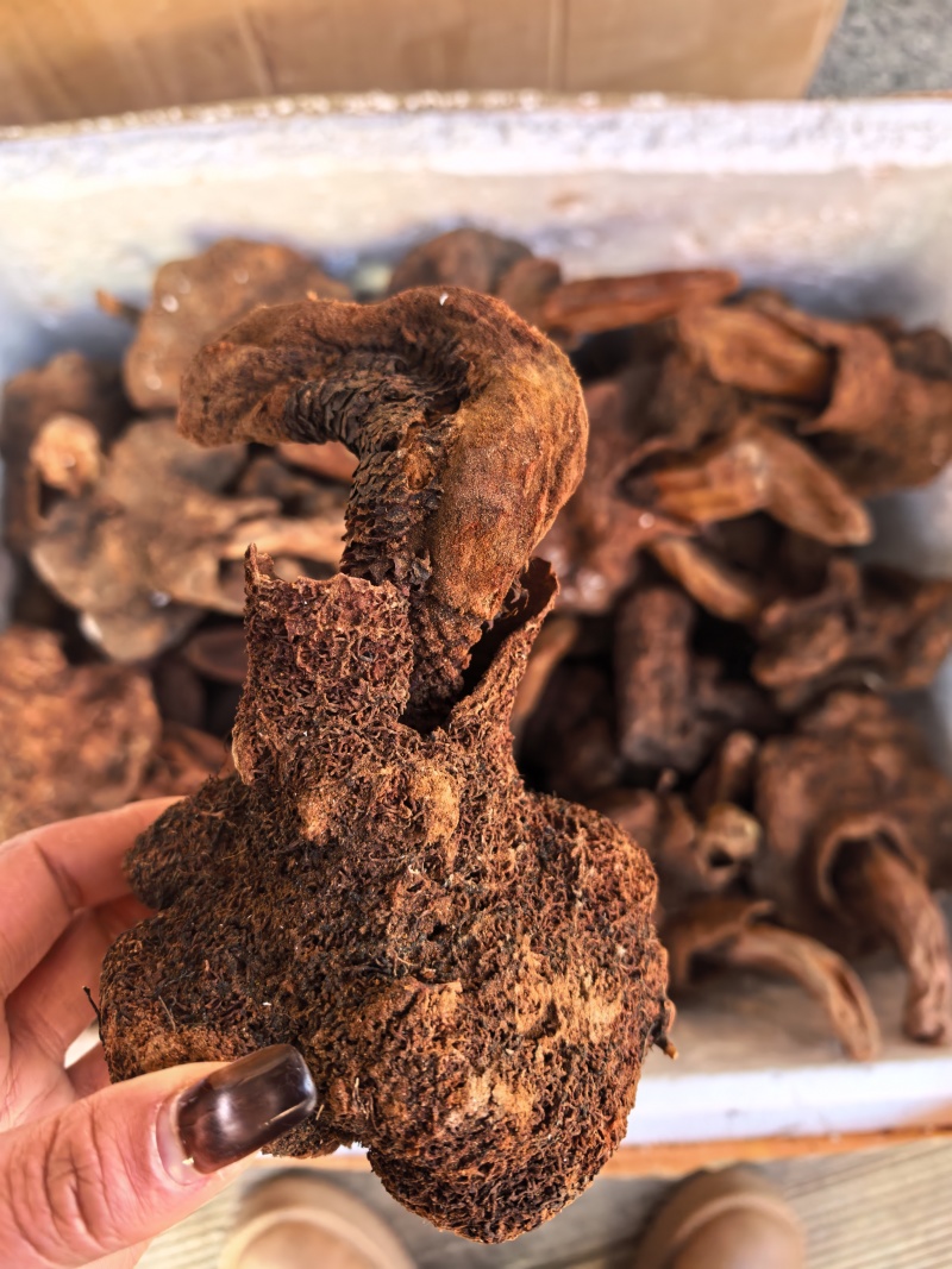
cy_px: 634
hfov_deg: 56.8
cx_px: 476
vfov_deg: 71.6
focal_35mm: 24
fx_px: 880
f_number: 2
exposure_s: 1/973
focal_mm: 6.98
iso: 400
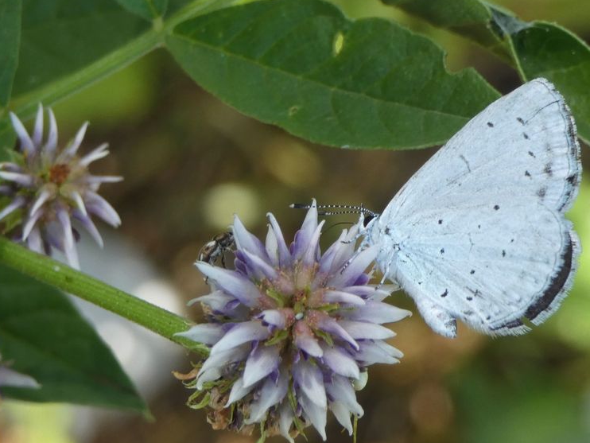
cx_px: 331
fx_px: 3137
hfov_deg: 10.7
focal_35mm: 184
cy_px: 234
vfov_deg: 8.1
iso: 200
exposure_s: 1/80
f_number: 5.4
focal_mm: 28.8
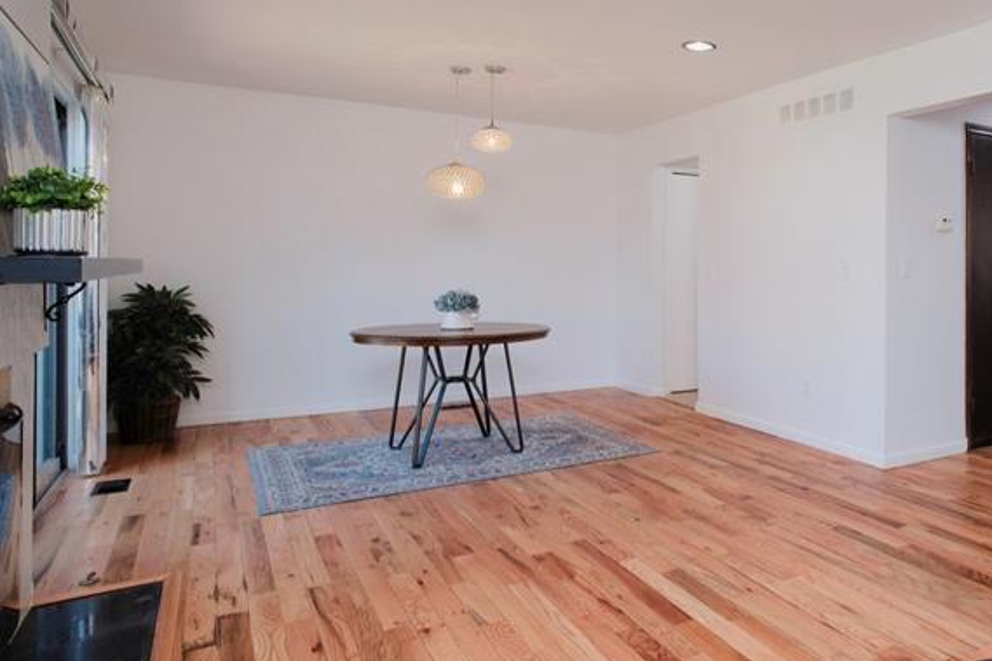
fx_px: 744
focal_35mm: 27
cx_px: 781
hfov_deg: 62.2
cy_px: 260
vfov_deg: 47.6
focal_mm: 10
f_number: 7.1
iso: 640
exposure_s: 1/125
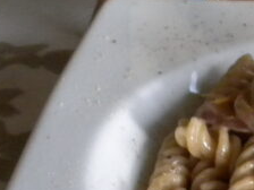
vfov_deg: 8.8
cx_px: 418
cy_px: 61
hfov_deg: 11.1
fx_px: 1240
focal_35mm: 169
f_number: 3.5
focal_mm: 6.6
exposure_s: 1/47
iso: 400
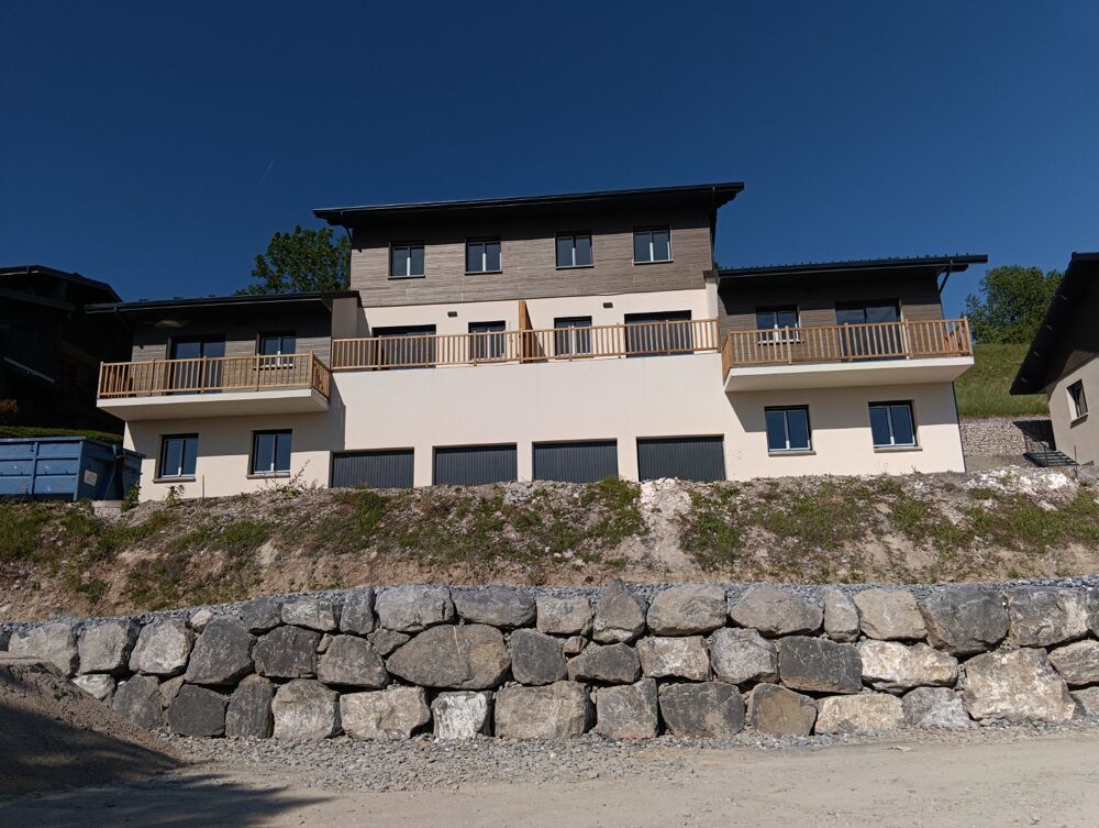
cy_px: 414
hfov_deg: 67.2
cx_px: 550
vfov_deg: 53.2
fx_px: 827
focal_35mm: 26
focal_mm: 3.96
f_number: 1.8
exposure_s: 1/1339
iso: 51
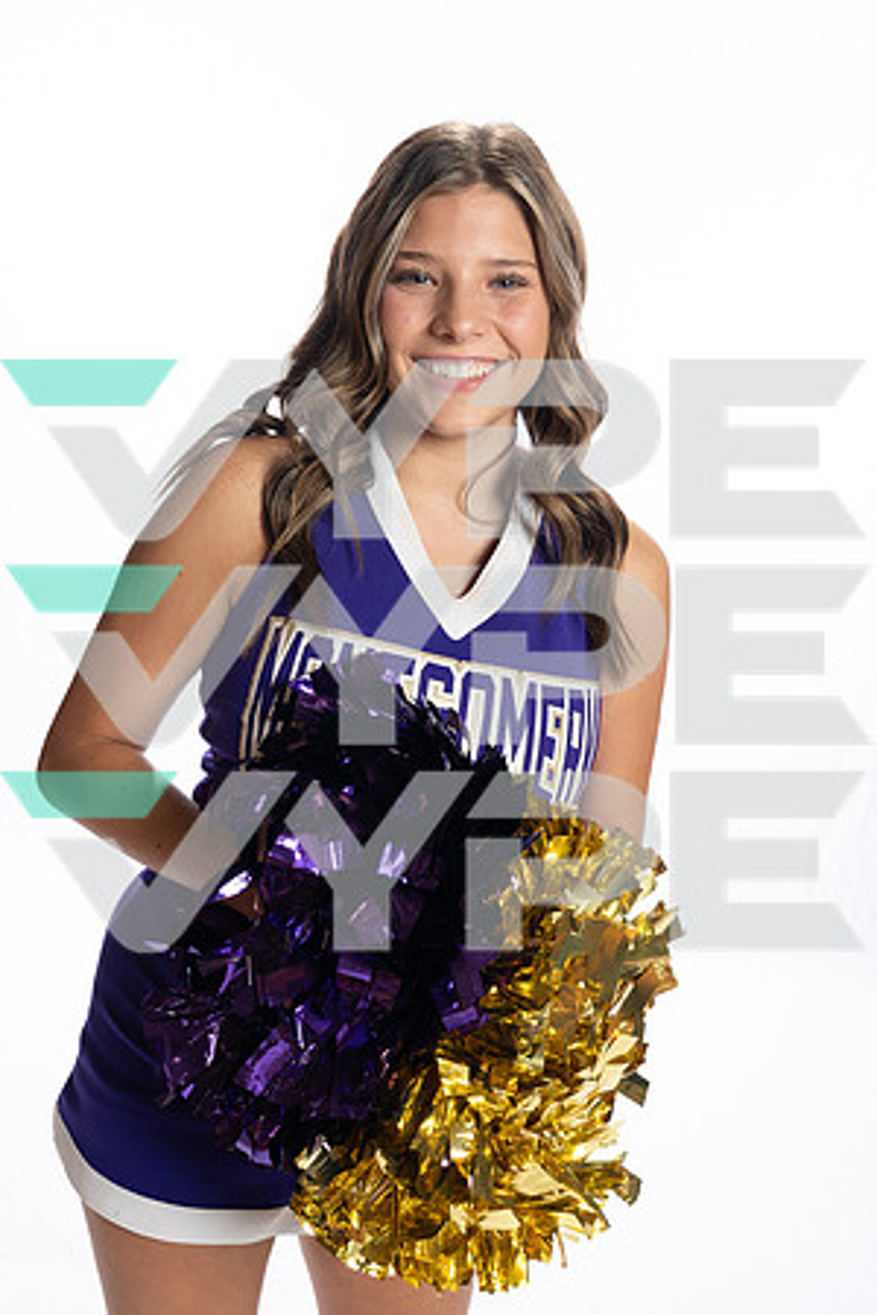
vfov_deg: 47.4
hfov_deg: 32.6
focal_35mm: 41
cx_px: 438
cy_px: 658
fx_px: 1498
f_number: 8
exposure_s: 1/250
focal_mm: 41
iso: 800
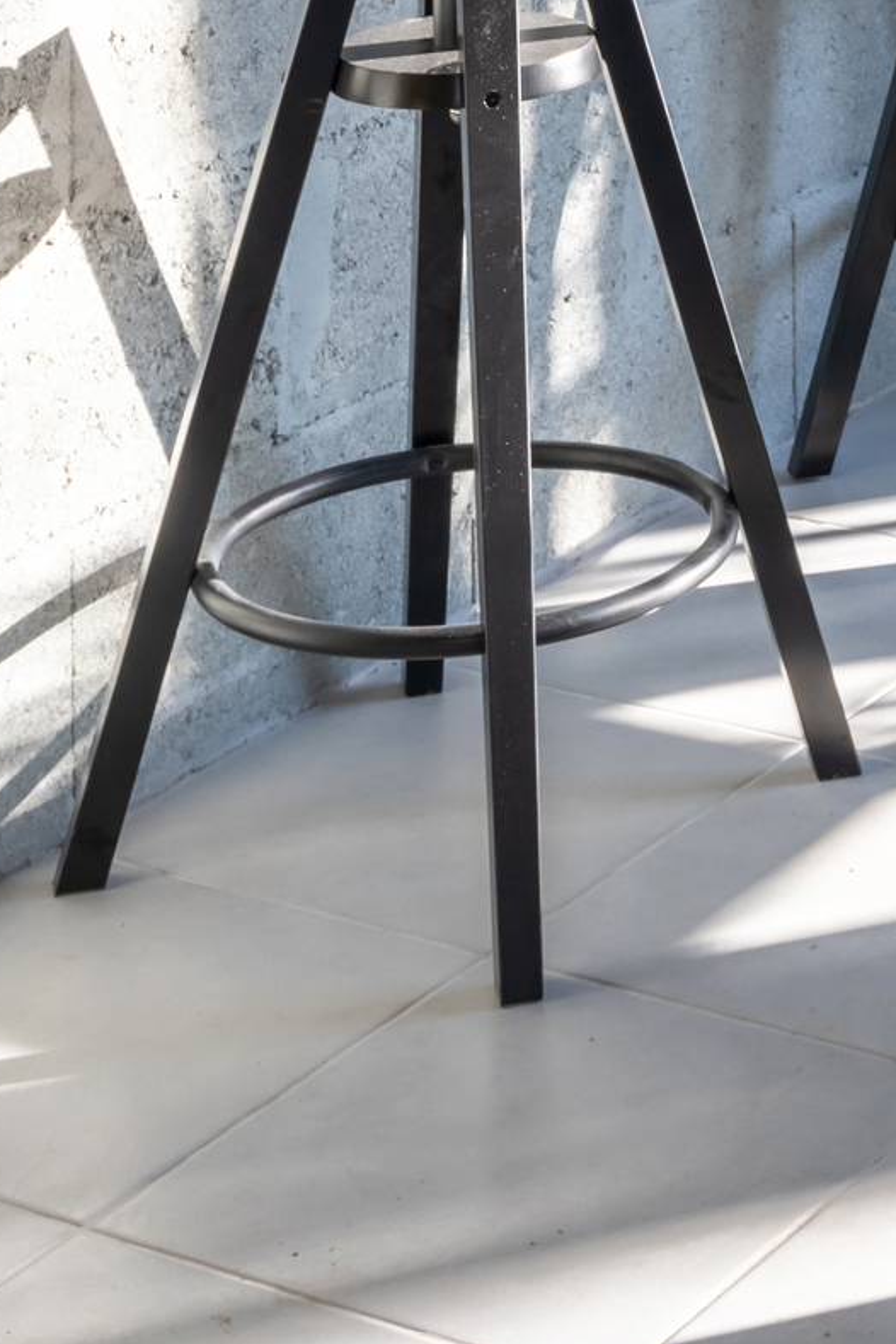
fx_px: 4256
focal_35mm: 114
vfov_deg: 15.4
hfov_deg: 11.6
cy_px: -1099
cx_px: 1296
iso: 400
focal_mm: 30
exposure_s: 1/80
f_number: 9
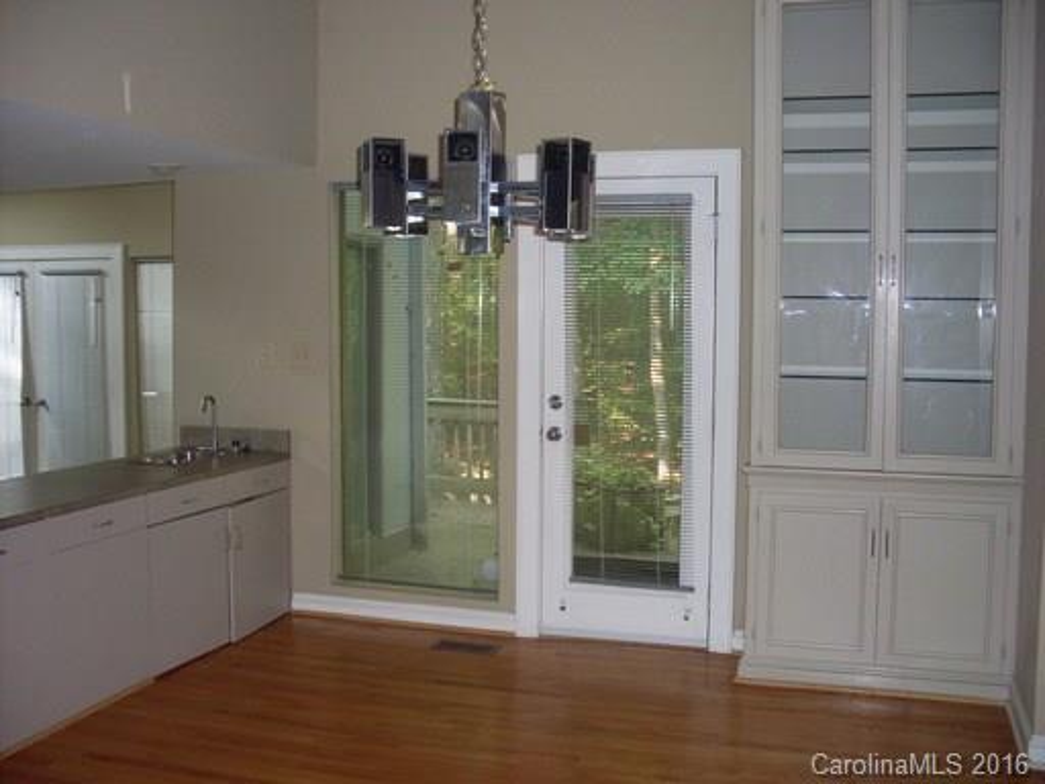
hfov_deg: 49.0
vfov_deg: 37.7
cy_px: 392
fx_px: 1147
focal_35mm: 38
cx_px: 522
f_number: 2.8
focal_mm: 6.3
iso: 160
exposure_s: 1/45
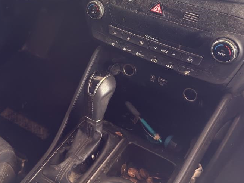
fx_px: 331
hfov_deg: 39.6
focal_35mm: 47
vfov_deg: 29.1
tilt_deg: -27.8
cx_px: 67
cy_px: 4
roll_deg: +4.4
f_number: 1.78
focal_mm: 6.76
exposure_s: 1/45
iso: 250
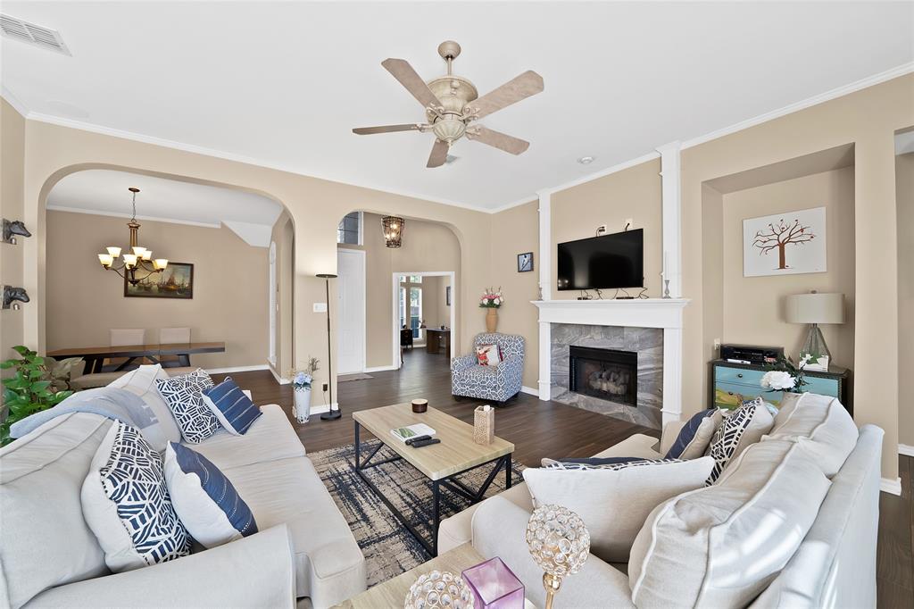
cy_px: 304
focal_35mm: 12
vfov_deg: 90.0
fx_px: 305
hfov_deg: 112.6
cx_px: 457
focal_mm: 12
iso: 640
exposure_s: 1/5
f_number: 9
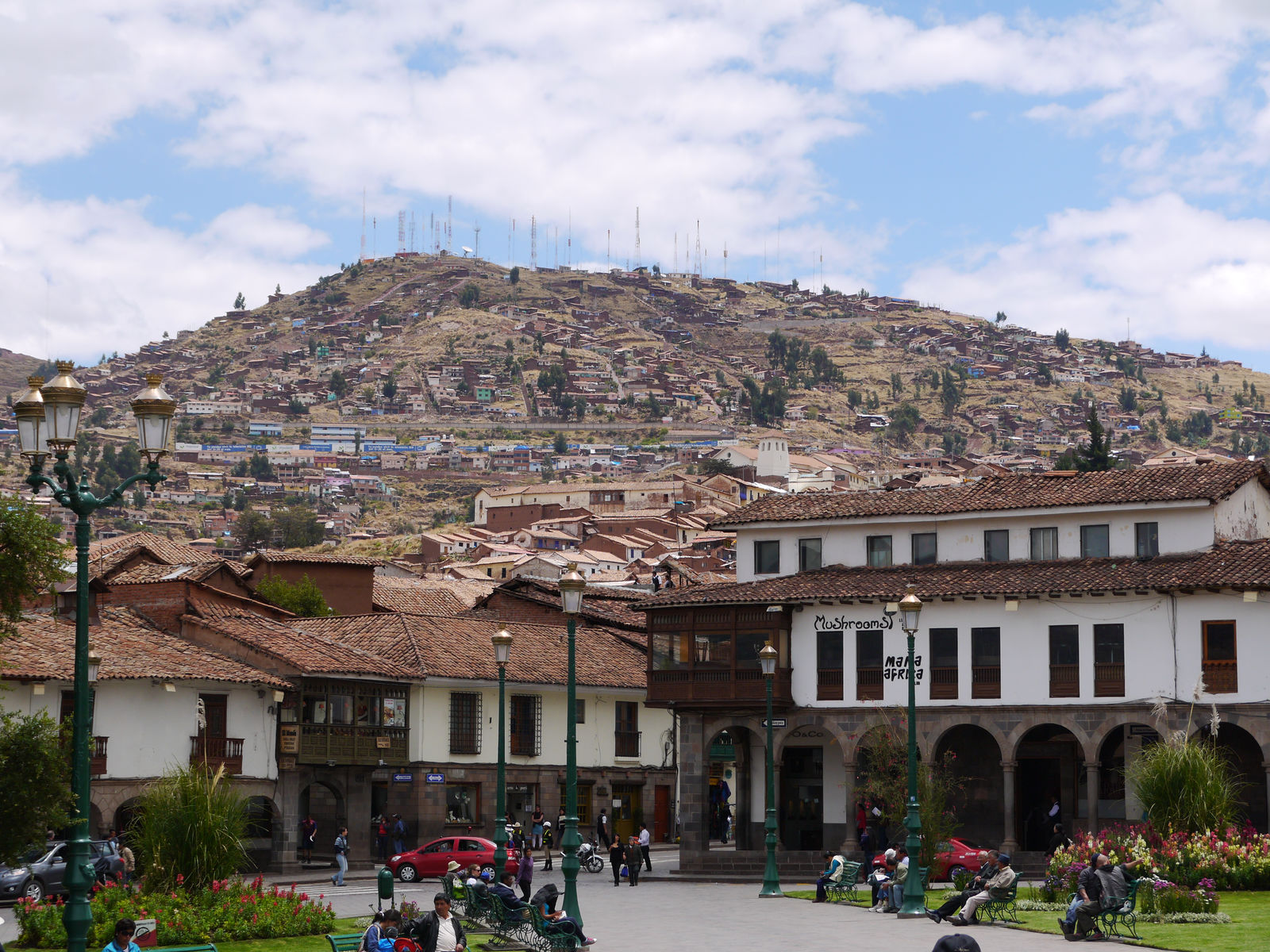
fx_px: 3082
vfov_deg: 17.6
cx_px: 635
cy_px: 476
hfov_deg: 23.3
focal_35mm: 84
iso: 160
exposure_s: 1/400
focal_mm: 42
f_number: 9
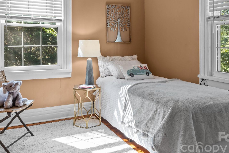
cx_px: 108
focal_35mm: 30
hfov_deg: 61.9
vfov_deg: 43.1
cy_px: 53
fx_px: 191
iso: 100
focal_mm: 14
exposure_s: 1/1.25
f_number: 10
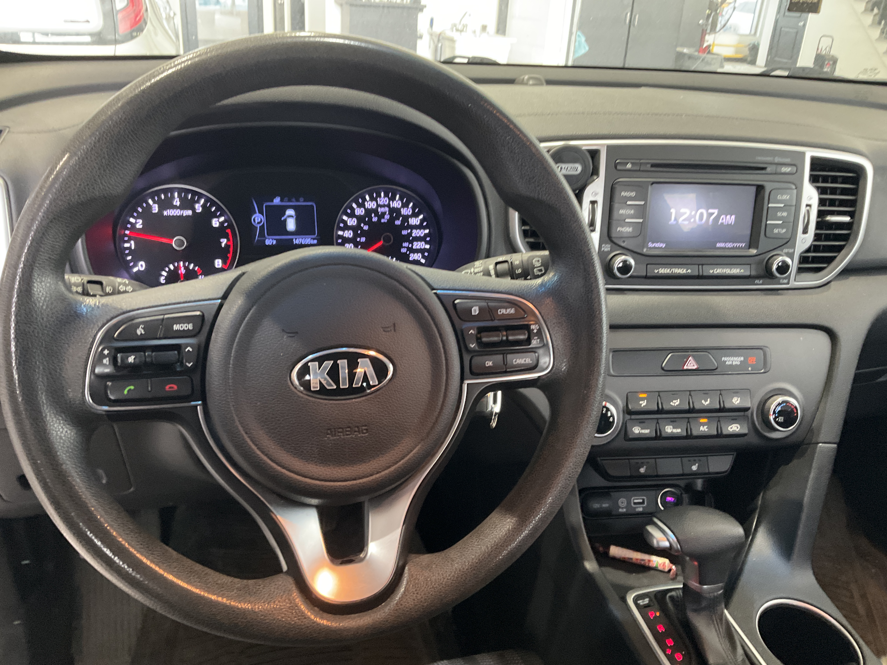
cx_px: 444
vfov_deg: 48.2
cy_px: 332
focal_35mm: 29
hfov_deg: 61.7
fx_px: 743
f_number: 1.8
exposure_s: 1/30
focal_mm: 3
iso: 320
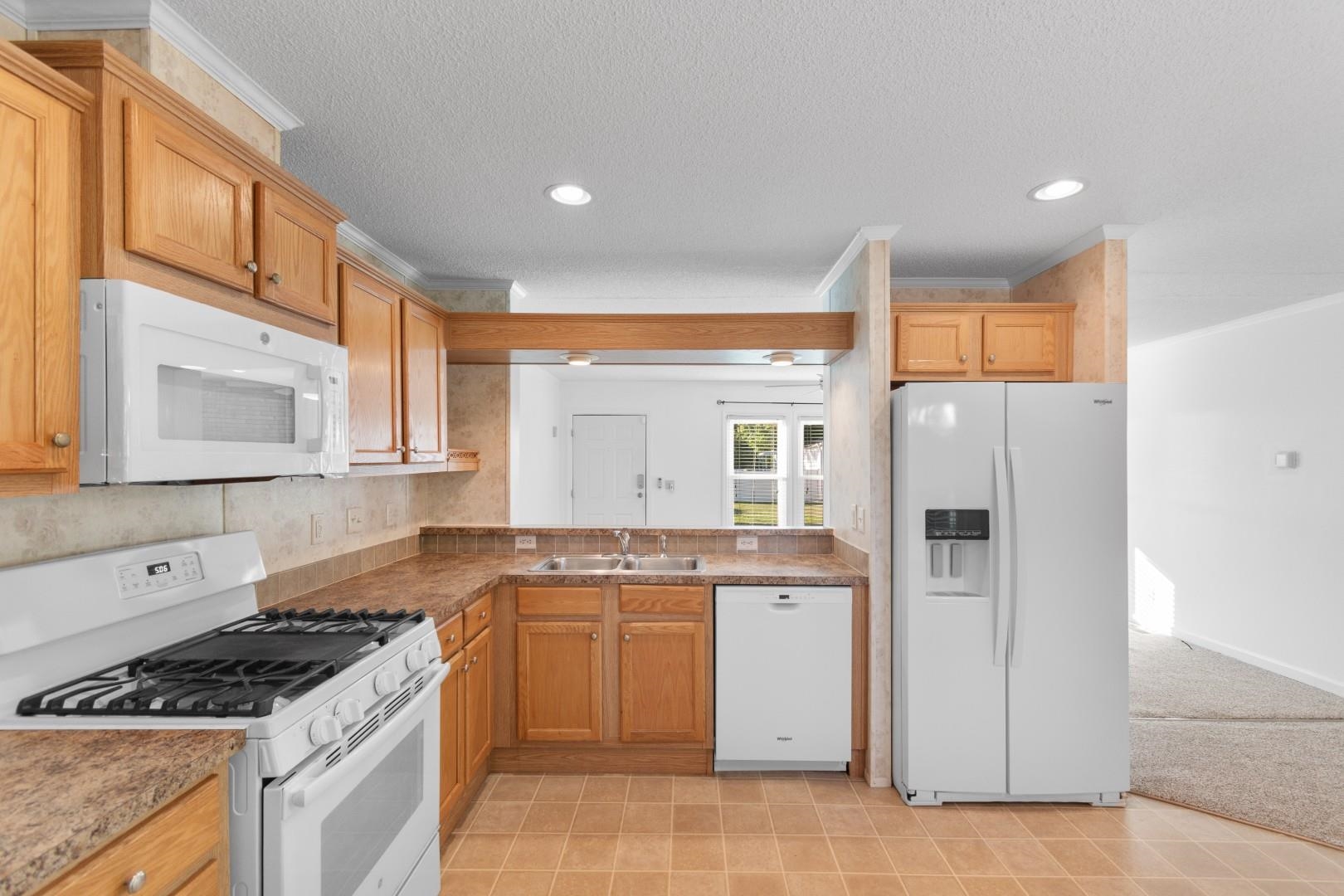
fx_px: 560
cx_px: 672
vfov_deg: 77.3
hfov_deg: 100.4
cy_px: 448
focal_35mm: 15
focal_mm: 10
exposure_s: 1/4
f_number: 4.5
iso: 100
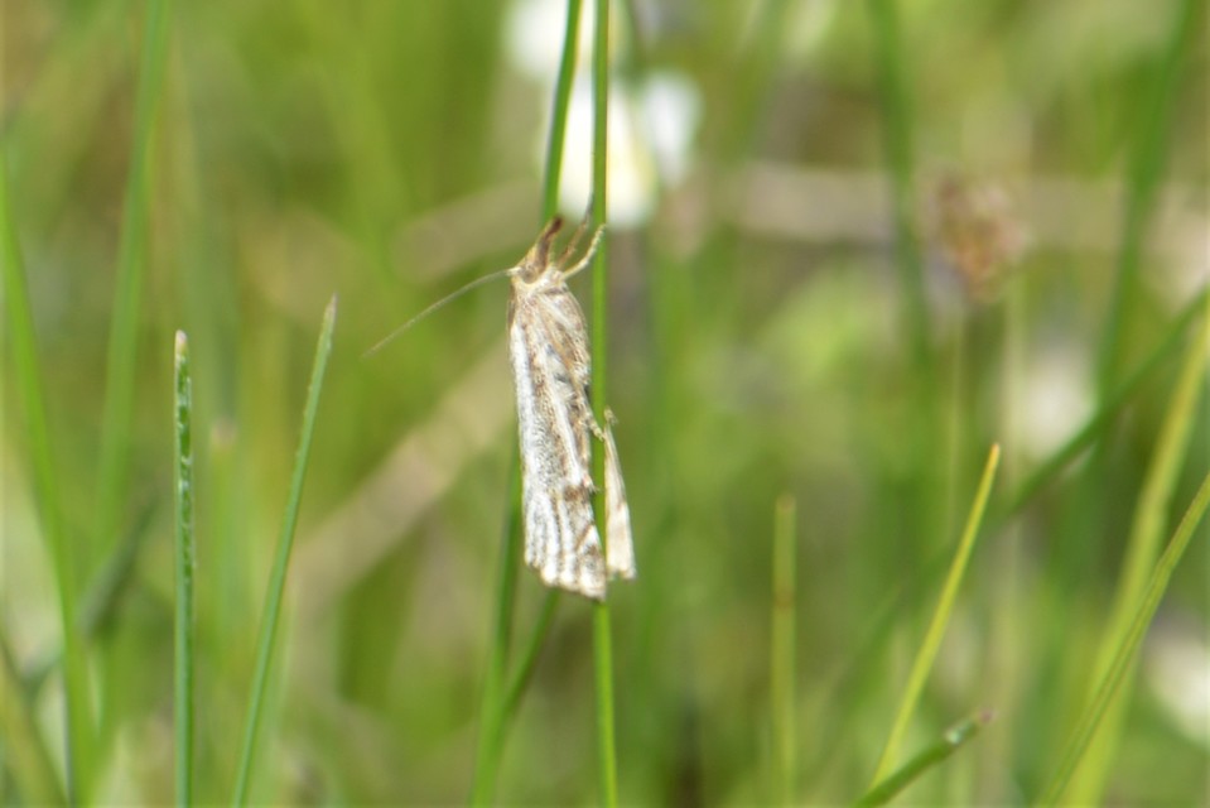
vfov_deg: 3.1
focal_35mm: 450
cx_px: 605
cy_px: 404
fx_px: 15129
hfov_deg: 4.6
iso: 110
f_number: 8
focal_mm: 300
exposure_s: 1/125
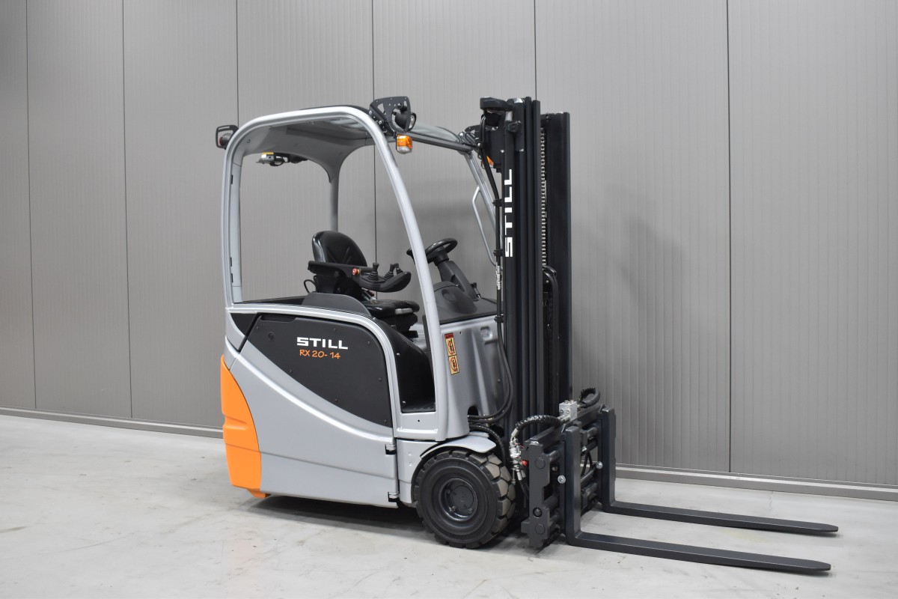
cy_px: 300
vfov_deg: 38.4
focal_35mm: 34
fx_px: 861
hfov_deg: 55.1
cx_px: 449
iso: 1250
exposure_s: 1/30
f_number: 5
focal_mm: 23
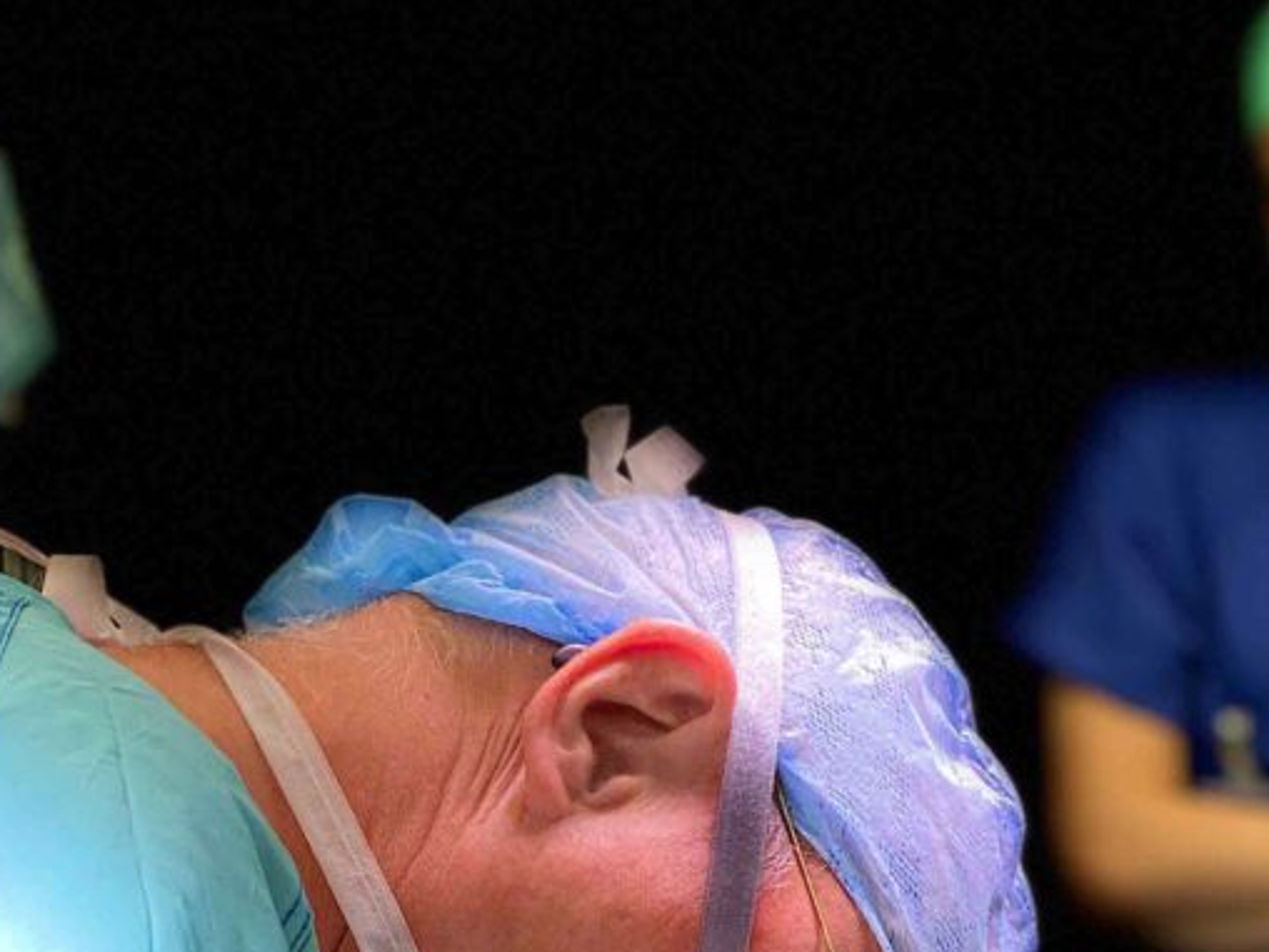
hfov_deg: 15.0
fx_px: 4802
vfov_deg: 11.2
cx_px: 812
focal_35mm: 131
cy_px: 1029
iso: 40
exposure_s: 1/117
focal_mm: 6
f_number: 2
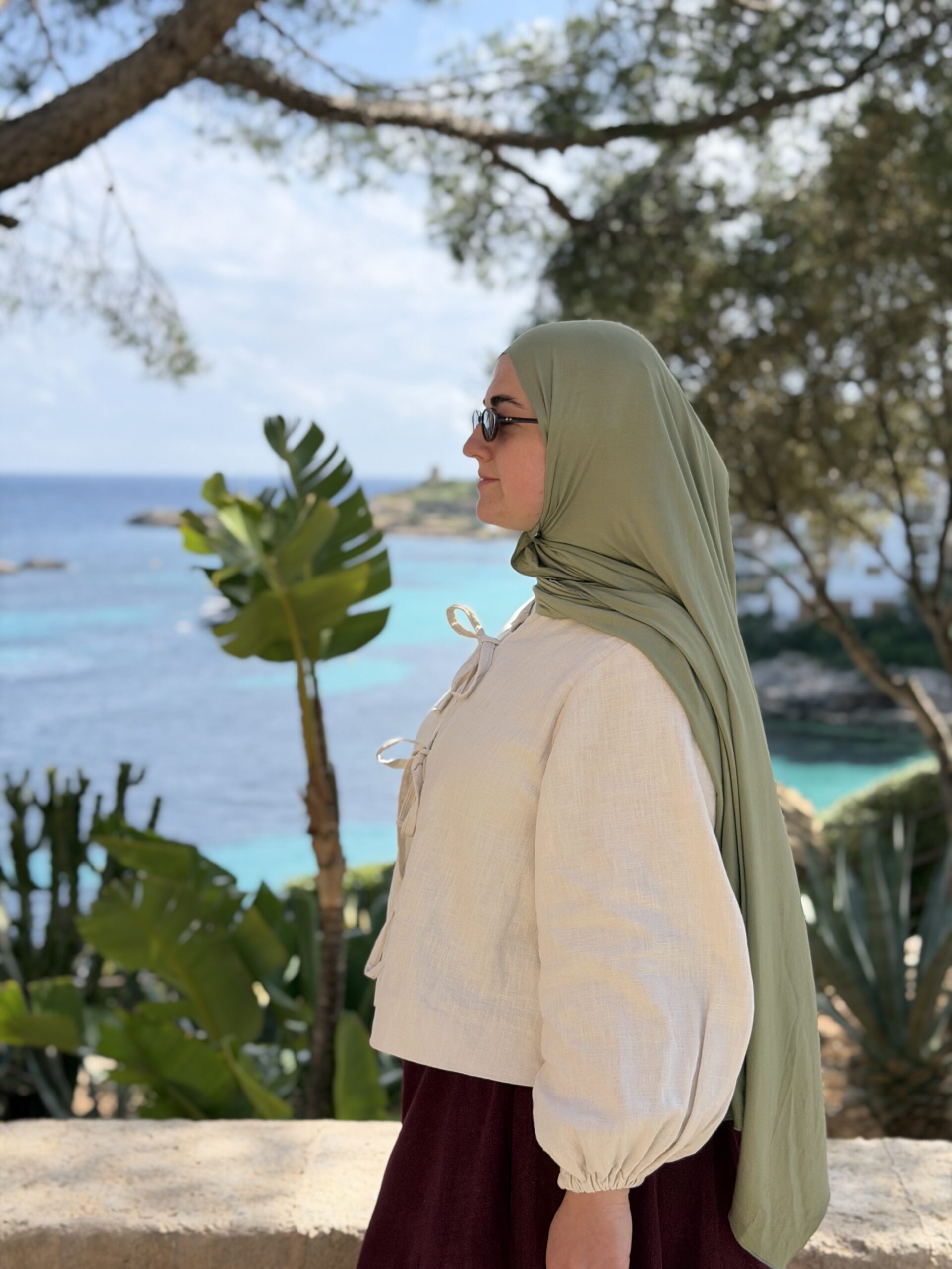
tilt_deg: -4.7
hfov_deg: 30.3
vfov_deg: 39.7
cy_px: 634
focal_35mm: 48
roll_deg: -1.1
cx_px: 476
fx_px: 1760
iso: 80
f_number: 1.78
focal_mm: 6.76
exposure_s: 1/3226
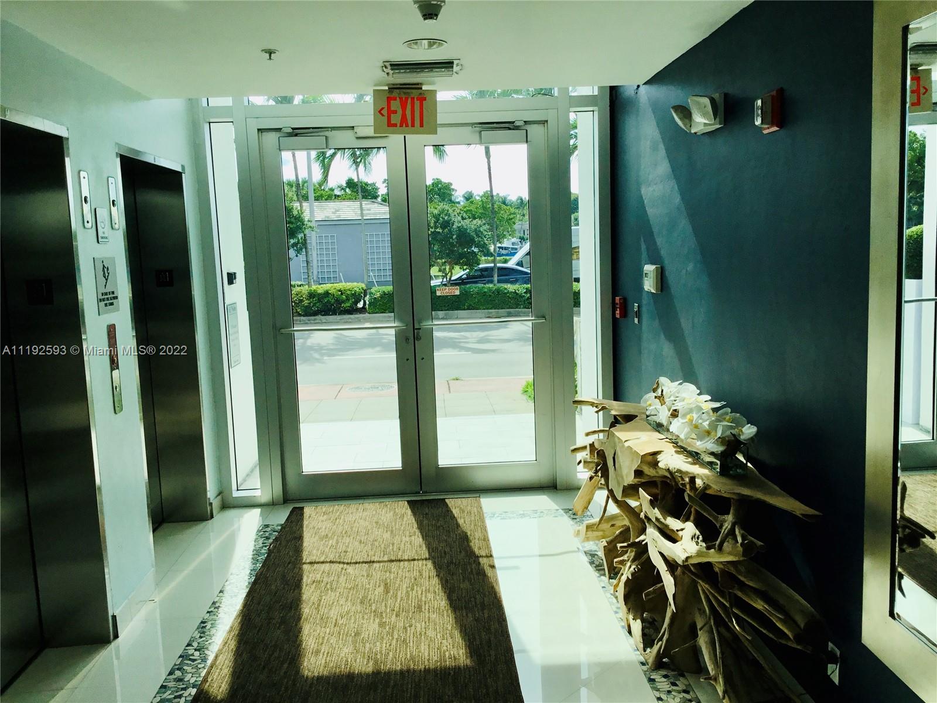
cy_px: 352
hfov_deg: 58.4
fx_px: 839
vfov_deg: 45.4
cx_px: 468
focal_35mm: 31
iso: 25
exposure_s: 1/754
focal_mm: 3.3
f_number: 2.4
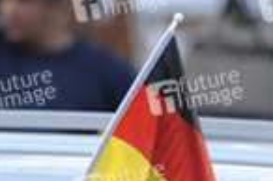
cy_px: 233
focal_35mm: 618
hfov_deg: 3.3
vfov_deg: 2.2
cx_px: 145
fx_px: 4681
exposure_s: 1/500
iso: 1000
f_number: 4.5
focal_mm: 200
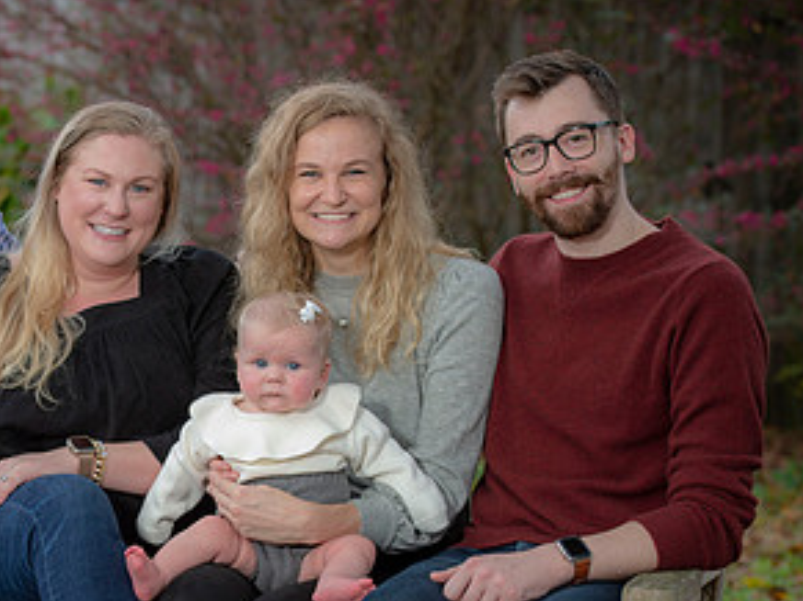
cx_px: 179
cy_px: 499
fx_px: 3107
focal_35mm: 134
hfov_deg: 14.7
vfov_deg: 11.0
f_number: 3.5
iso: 160
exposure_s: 1/200
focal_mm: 70
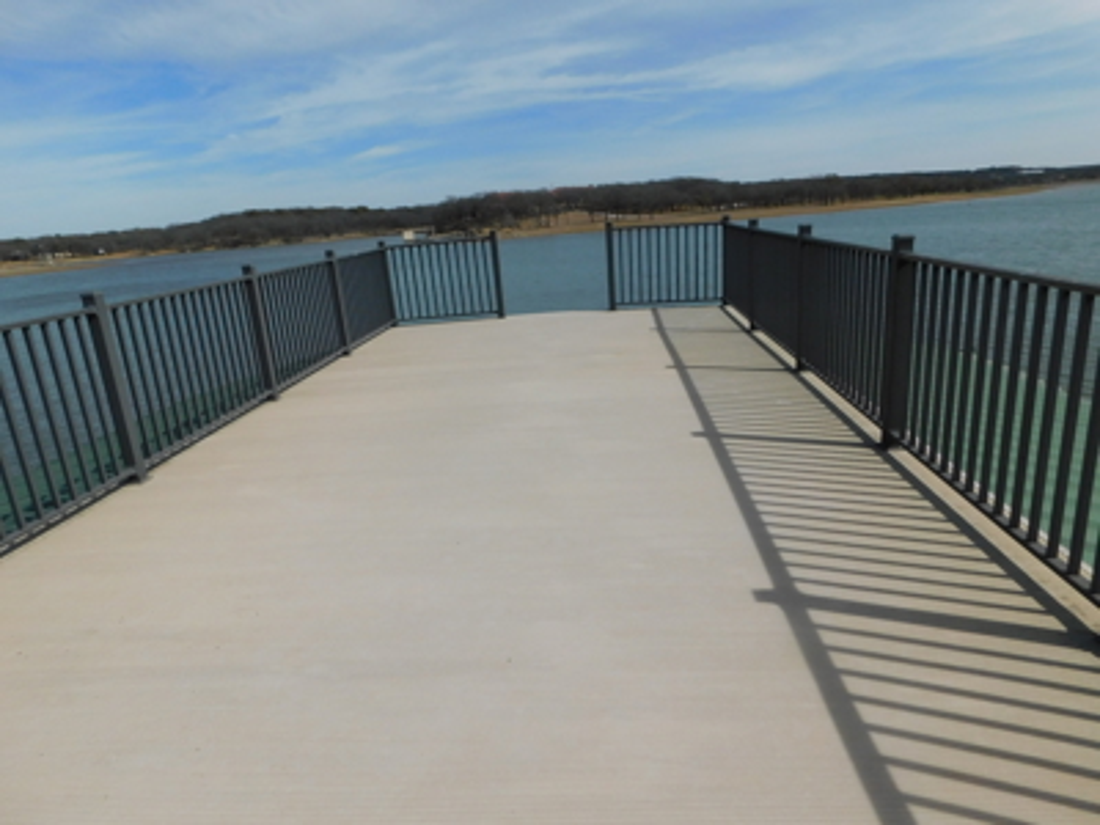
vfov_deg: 58.9
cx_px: 550
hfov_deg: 73.9
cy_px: 412
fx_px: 731
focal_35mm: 23
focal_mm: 4
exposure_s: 1/1000
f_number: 6
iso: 125
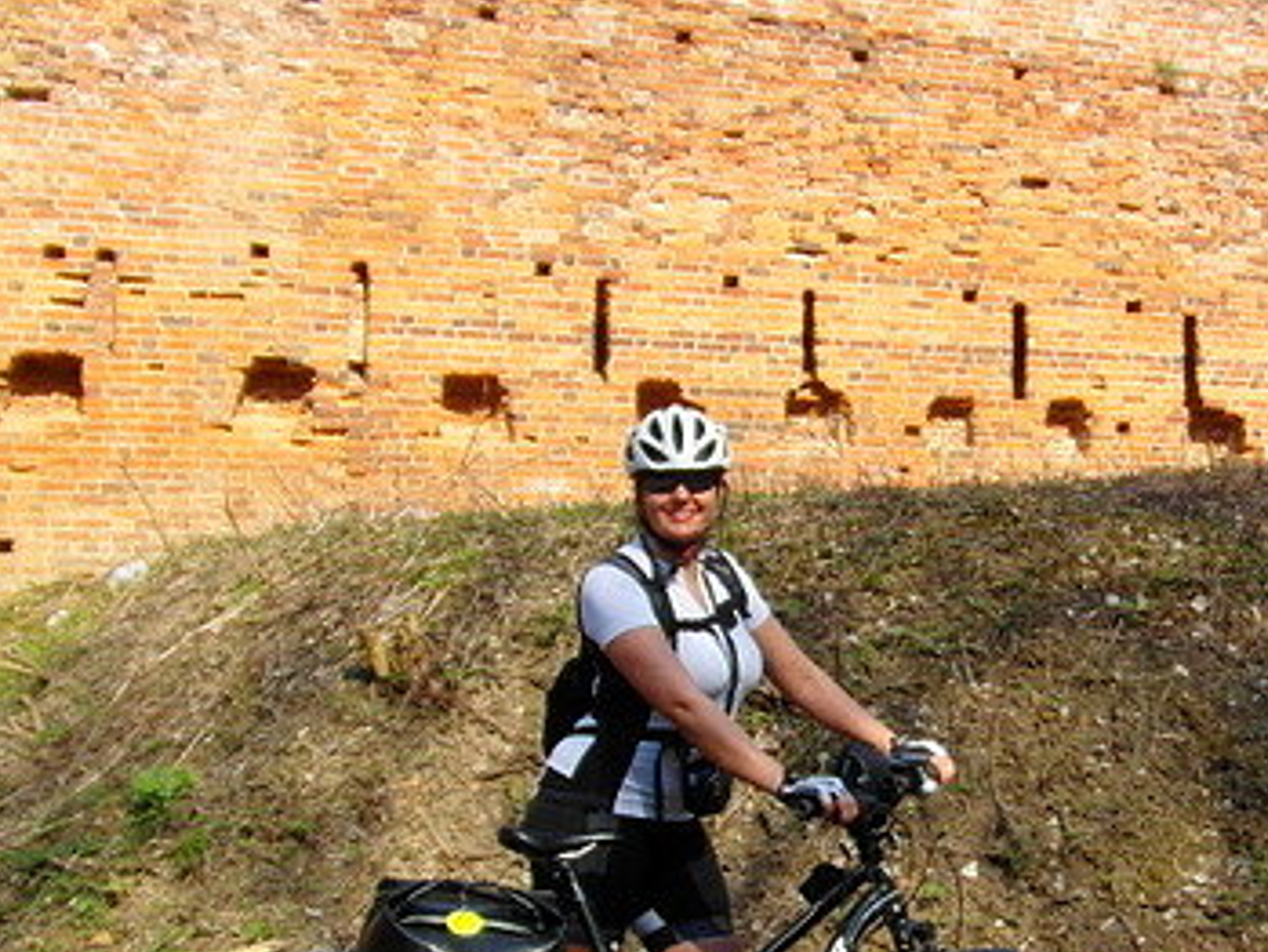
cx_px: 1137
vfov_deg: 26.3
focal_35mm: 55
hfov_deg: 33.1
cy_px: 701
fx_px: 2015
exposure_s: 1/750
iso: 100
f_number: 3.2
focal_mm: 4
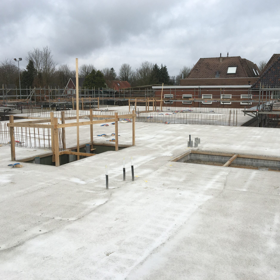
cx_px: 155
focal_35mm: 35
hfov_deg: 47.1
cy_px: 139
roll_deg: -1.1
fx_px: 320
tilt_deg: -8.4
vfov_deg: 47.2
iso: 25
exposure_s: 1/1012
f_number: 2.2
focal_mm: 4.15
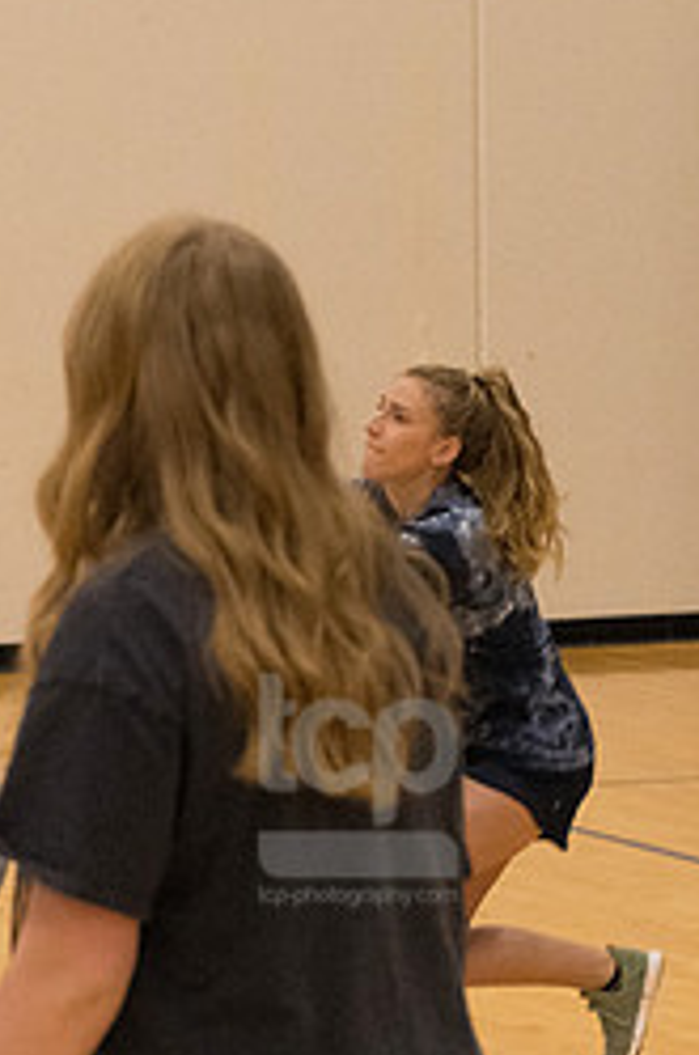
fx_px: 5557
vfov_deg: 10.8
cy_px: 788
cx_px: 358
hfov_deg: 7.2
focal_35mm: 190
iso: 10000
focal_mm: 70
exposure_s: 1/400
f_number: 5.6
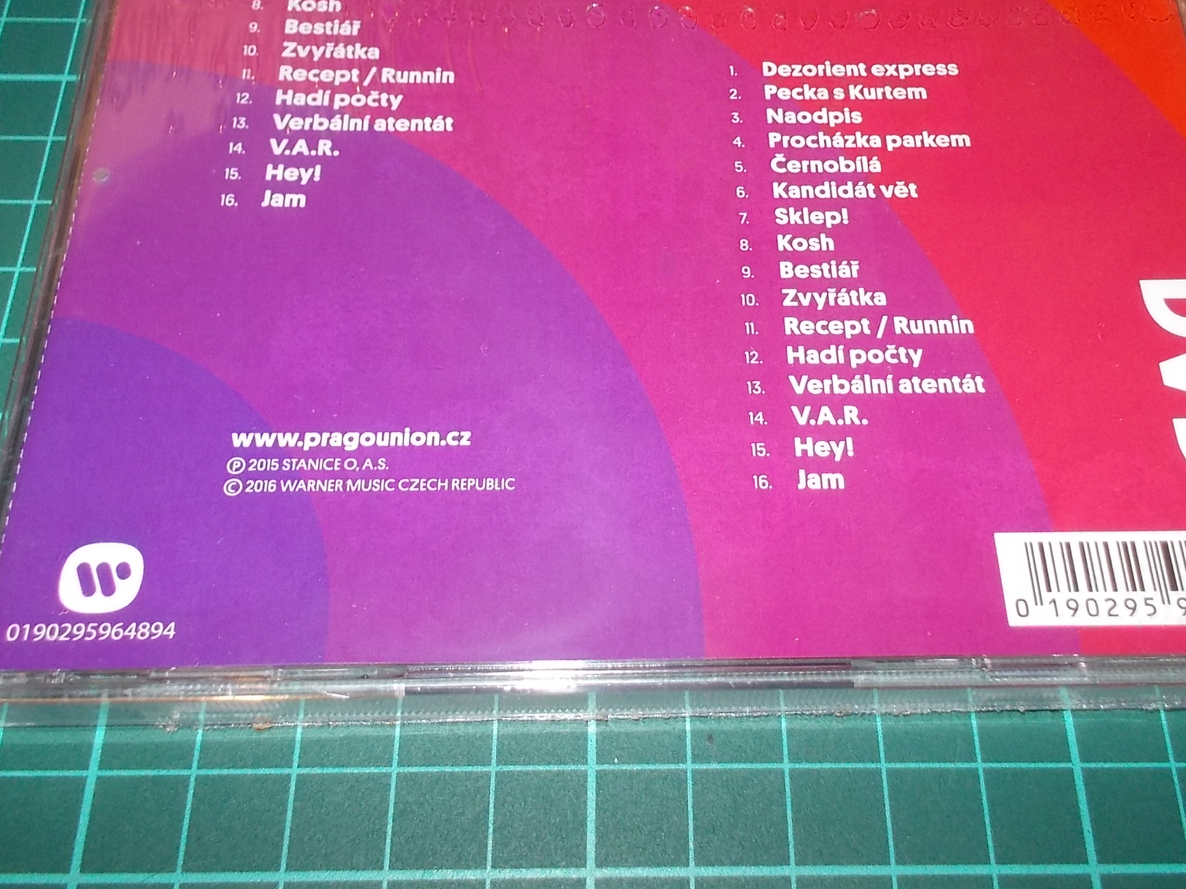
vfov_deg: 37.4
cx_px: 646
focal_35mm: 38
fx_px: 1302
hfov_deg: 48.9
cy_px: 318
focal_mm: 4.1
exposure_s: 1/30
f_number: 3.3
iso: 200
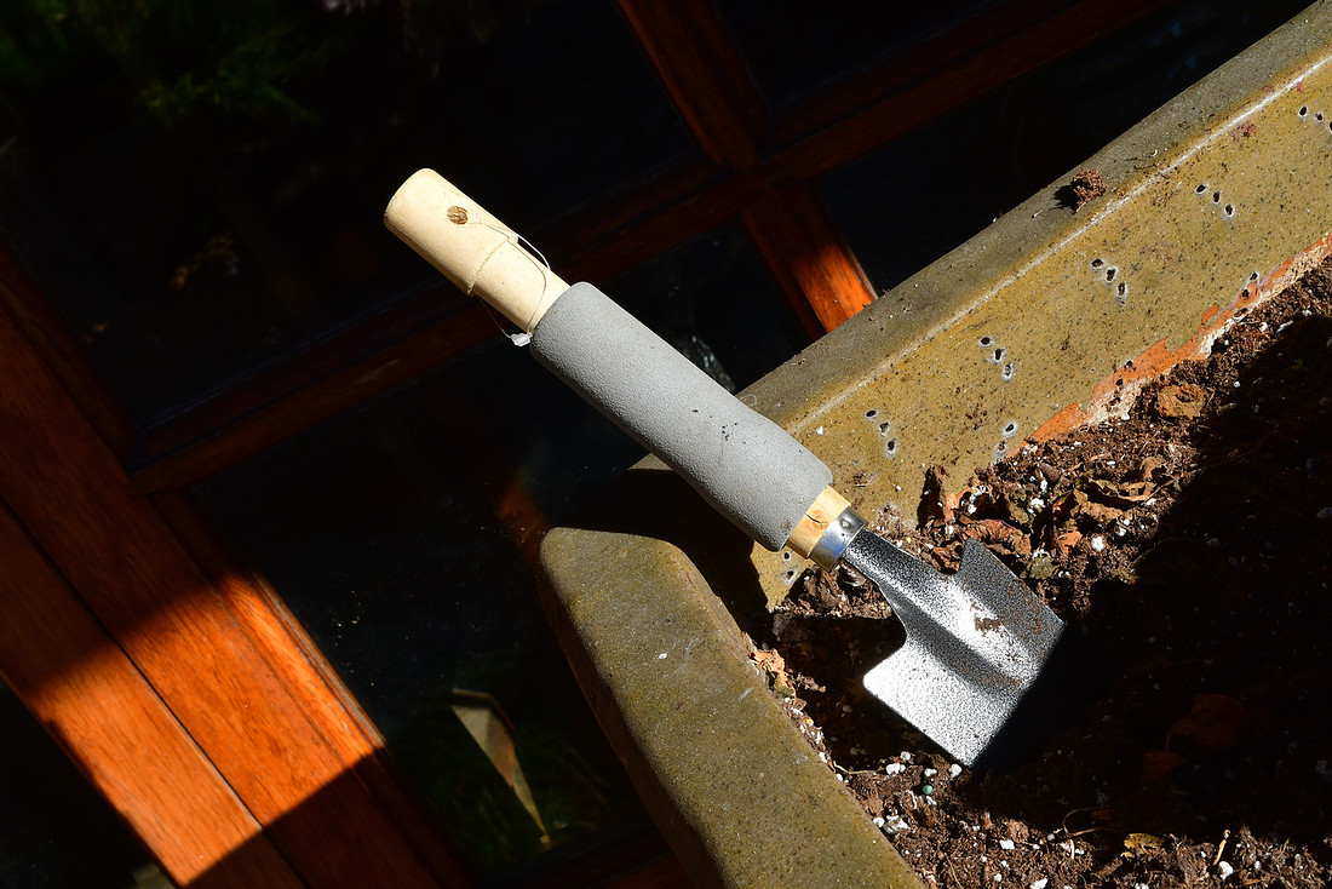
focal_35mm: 66
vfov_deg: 20.6
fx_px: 2442
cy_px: 444
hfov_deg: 30.5
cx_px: 666
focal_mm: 44
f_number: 16
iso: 200
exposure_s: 1/125
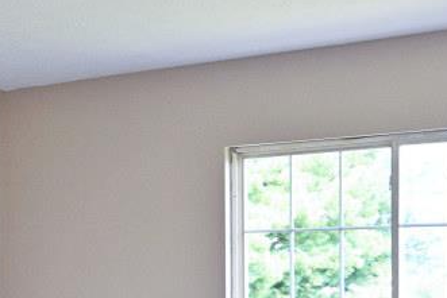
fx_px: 873
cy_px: 282
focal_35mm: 70
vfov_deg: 19.0
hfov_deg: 27.8
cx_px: 51
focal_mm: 15.5
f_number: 4
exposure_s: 1/60
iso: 320
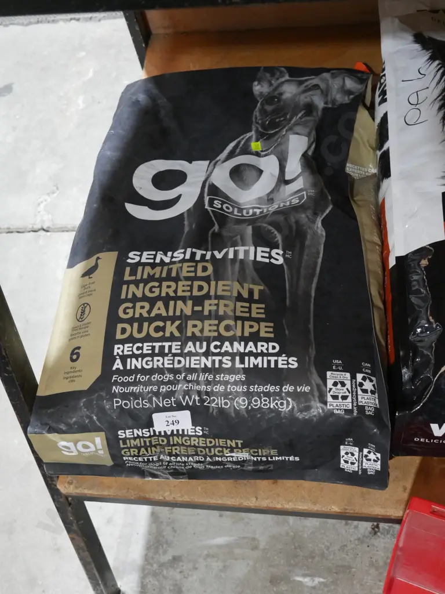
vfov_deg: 44.8
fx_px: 720
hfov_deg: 34.3
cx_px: 222
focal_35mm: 42
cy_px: 297
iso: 2500
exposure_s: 1/125
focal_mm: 21
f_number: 4.6
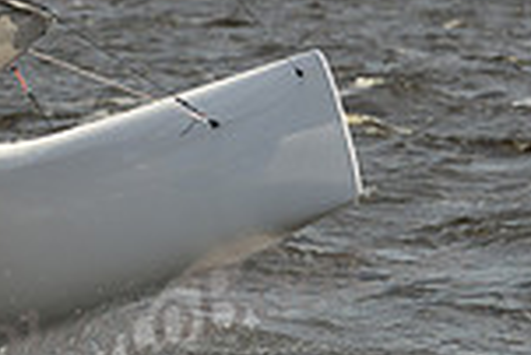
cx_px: -207
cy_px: 174
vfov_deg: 1.8
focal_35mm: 767
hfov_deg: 2.7
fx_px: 11324
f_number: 7.1
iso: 250
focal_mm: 200
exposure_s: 1/800
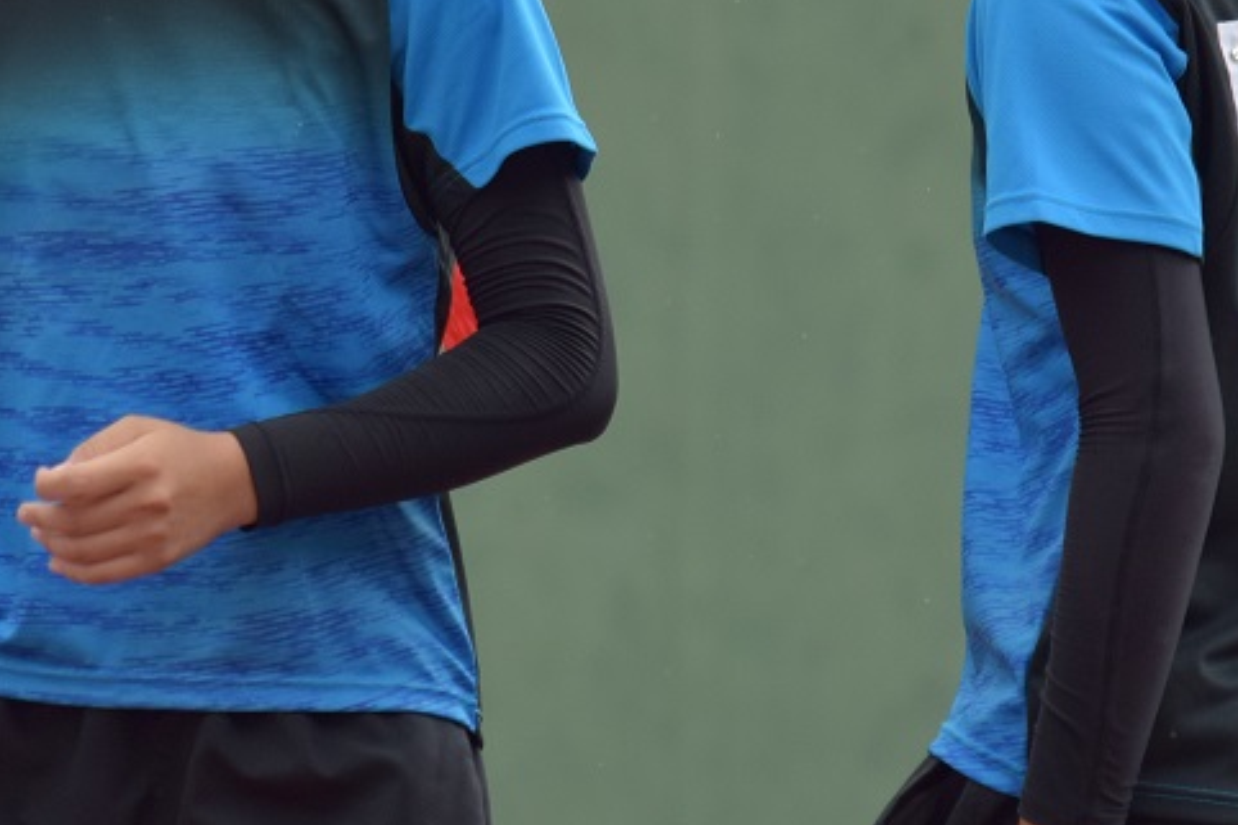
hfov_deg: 3.0
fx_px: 23547
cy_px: 262
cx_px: 411
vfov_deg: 2.0
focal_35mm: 685
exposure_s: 1/1600
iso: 640
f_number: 5.3
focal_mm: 220
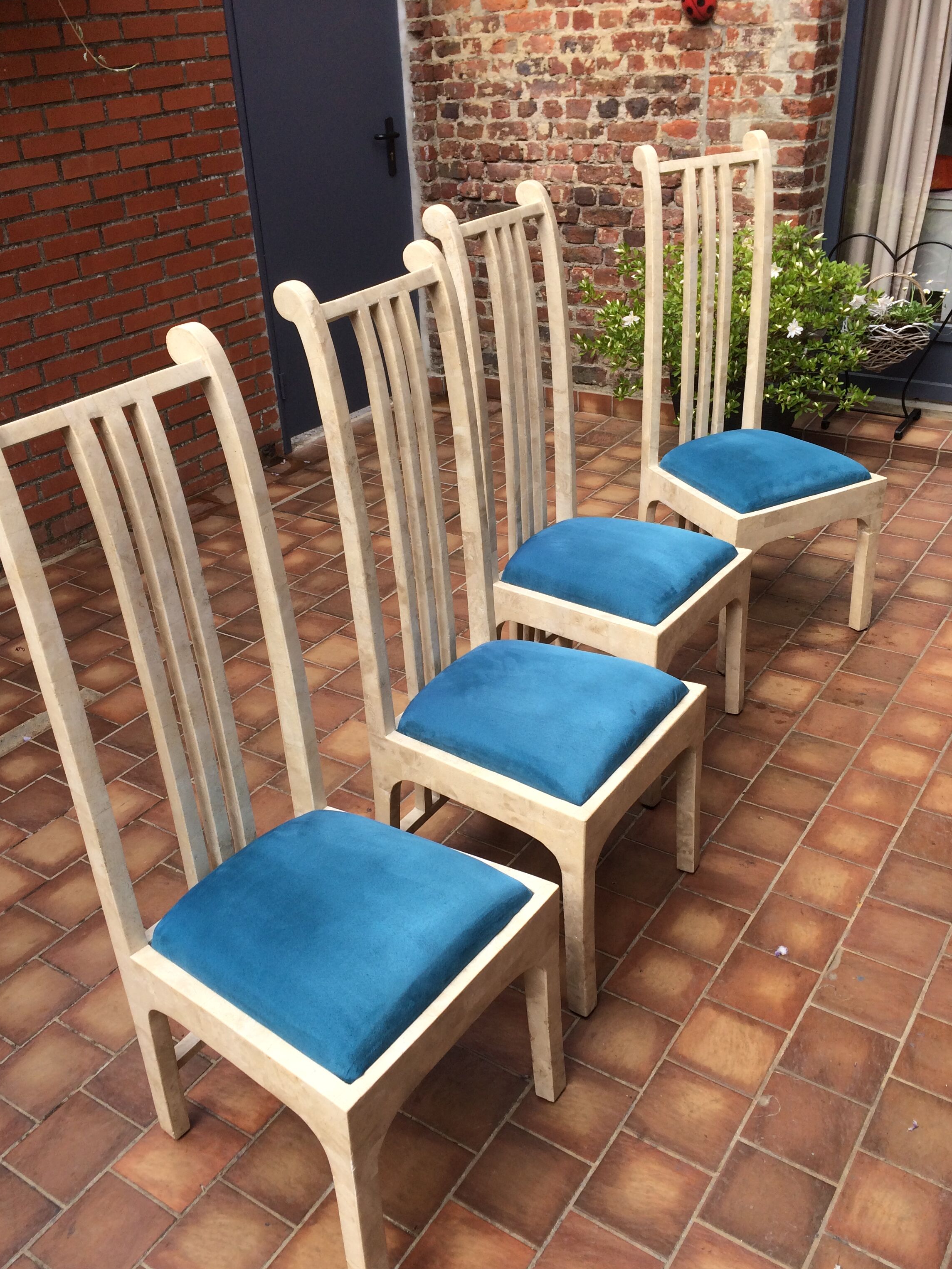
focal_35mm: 31
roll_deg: +3.4
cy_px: 669
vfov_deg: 58.3
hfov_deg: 45.4
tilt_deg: -32.9
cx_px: 449
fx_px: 1137
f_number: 2.2
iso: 32
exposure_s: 1/456
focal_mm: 4.15
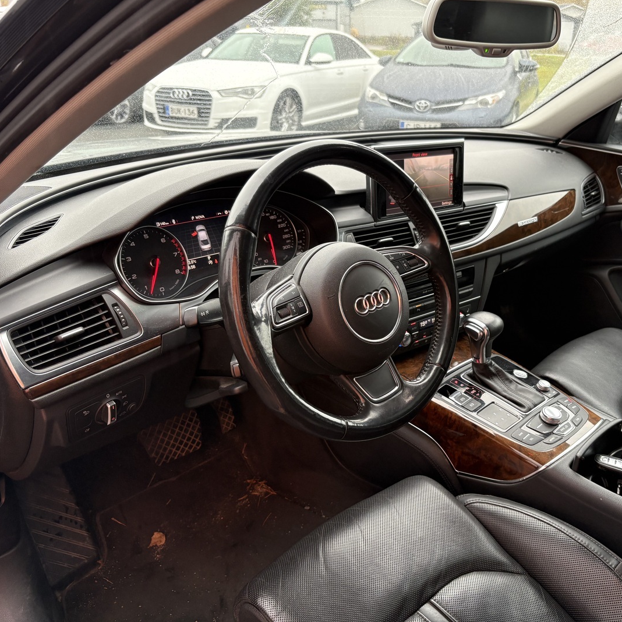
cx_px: 379
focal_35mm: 31
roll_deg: -0.9
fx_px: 630
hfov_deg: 52.1
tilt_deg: -22.8
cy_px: 308
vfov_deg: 52.5
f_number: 1.6
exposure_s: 1/60
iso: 125
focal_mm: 5.96
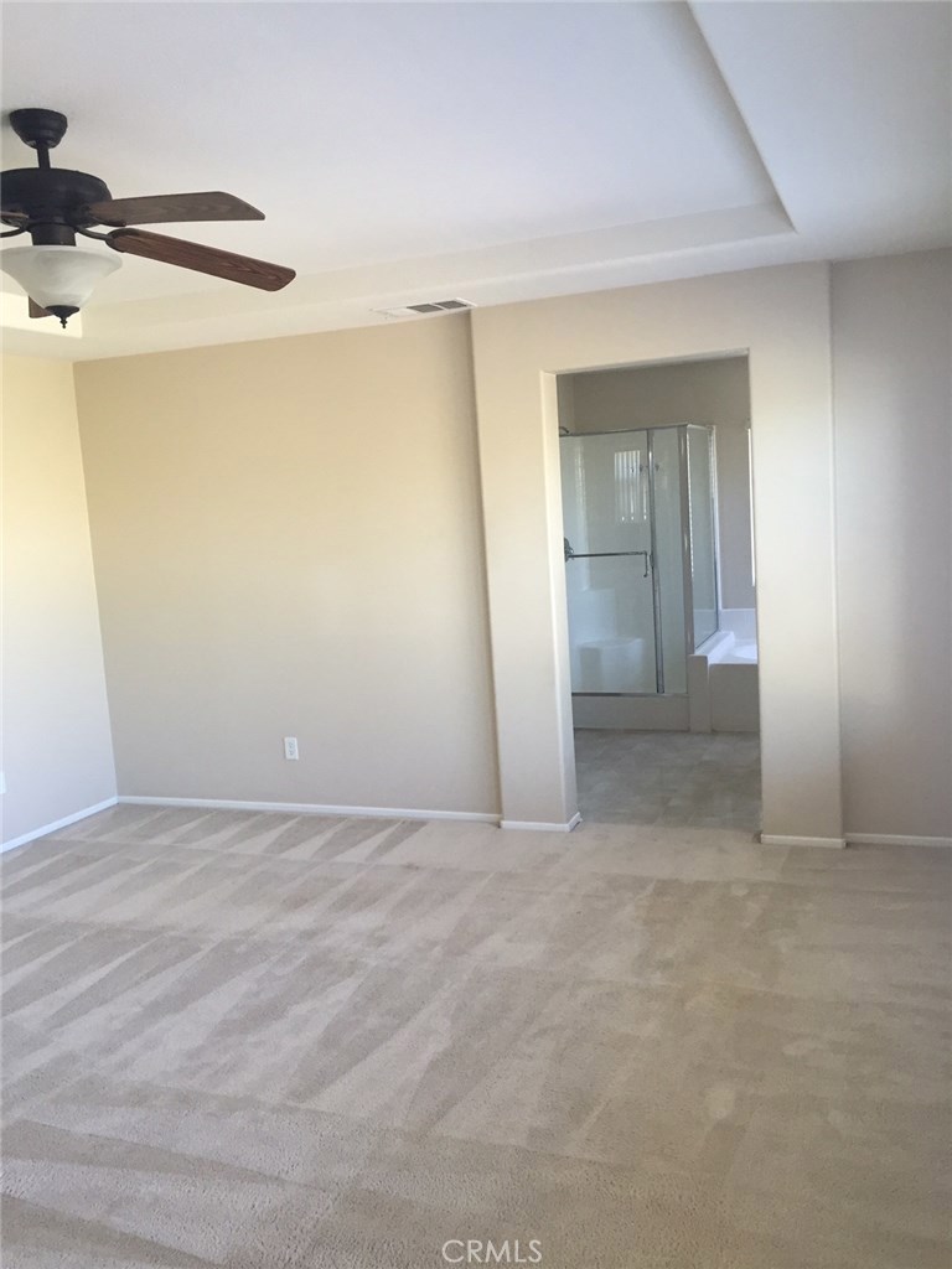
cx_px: 476
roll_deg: +3.9
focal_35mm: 29
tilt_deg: -5.6
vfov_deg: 61.7
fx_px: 1063
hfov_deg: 48.2
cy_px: 634
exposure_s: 1/30
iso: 40
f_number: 2.2
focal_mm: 4.15
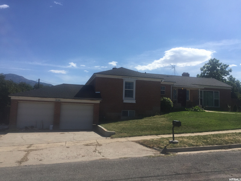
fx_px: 202
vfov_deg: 48.2
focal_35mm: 29
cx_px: 120
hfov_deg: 61.7
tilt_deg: +4.8
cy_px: 90
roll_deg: -3.4
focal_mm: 4.15
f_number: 2.2
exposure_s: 1/3049
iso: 32
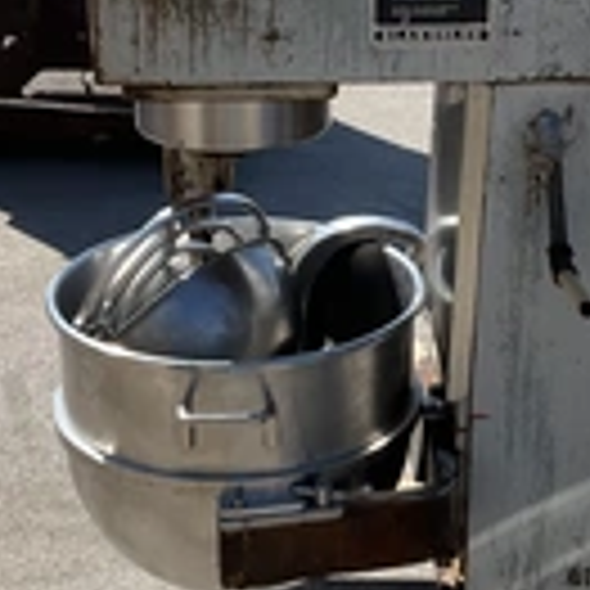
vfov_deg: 22.1
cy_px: 203
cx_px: 423
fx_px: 1504
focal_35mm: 78
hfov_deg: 22.0
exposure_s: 1/1377
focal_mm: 3
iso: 25
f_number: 1.8
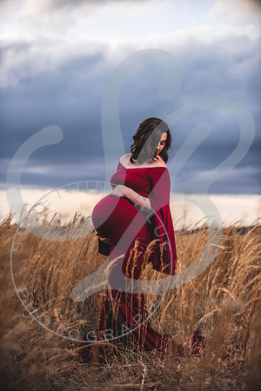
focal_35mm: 70
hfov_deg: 19.5
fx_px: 761
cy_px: 196
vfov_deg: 28.8
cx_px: 130
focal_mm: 70
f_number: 2.8
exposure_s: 1/500
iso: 100
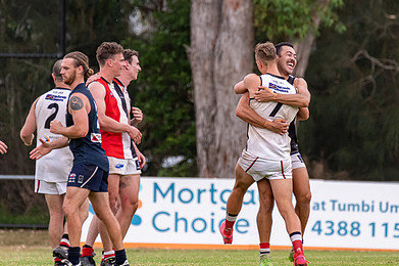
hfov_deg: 2.2
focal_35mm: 932
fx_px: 10321
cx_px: 207
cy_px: 126
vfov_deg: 1.5
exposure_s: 1/500
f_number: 6.3
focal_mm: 550
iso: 1250
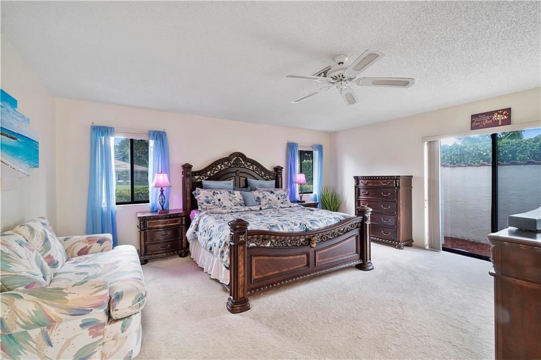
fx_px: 225
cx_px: 270
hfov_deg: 100.4
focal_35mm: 15
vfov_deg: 77.3
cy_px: 180
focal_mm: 10
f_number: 11
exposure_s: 1/4
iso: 160
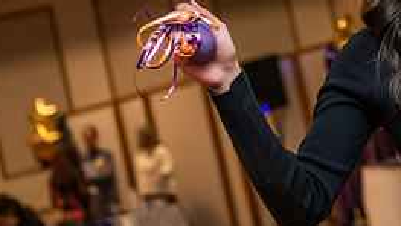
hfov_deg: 15.9
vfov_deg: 9.0
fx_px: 1425
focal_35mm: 134
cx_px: 334
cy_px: -34
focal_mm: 58
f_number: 3.5
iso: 1600
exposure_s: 1/160
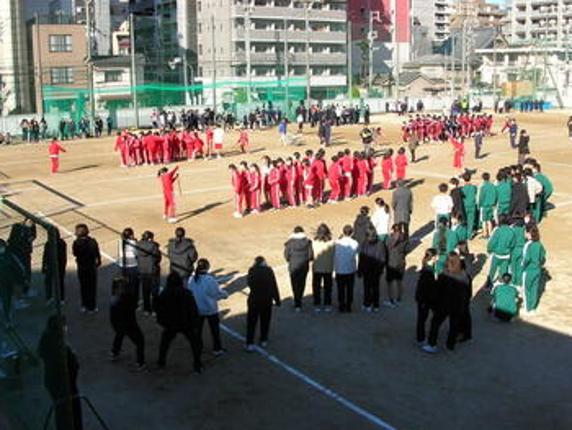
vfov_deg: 36.0
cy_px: 201
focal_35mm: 40
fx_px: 661
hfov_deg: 46.7
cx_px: 307
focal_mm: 5.8
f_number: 5.6
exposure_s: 1/176
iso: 50
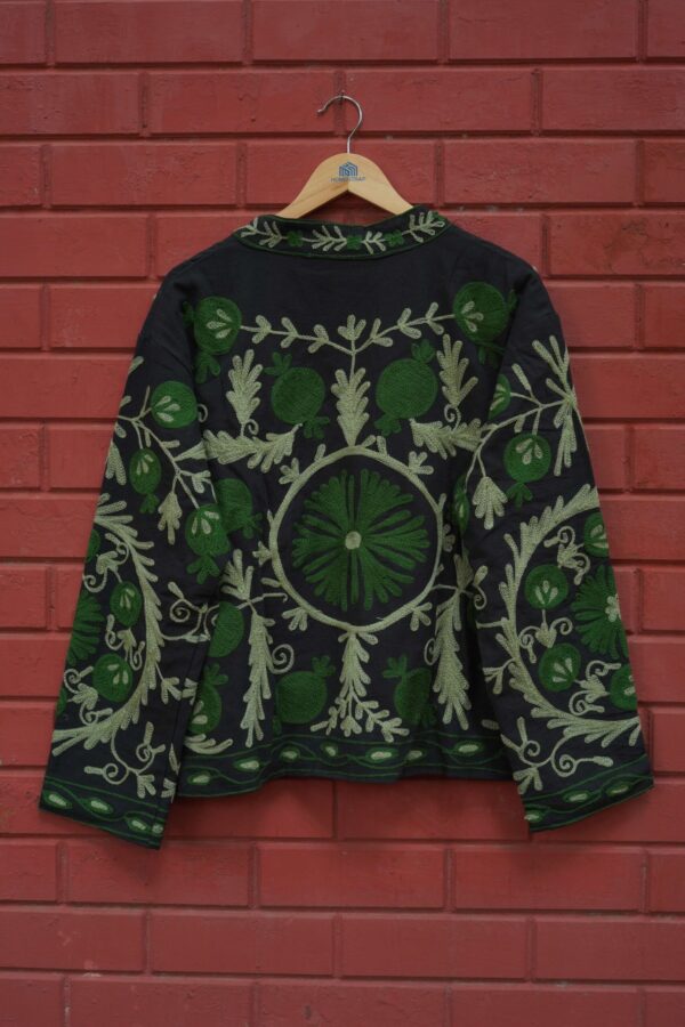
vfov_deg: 39.6
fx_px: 1427
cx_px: 342
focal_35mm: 50
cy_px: 514
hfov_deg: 27.0
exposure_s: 1/160
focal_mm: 50
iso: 500
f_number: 7.1
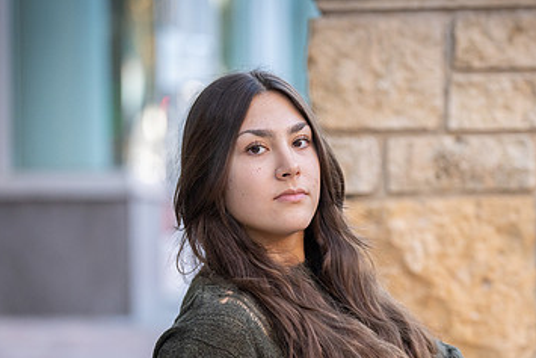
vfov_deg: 6.4
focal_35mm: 215
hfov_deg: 9.6
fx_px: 3202
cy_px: 277
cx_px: 313
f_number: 2.8
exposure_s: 1/320
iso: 2000
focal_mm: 127
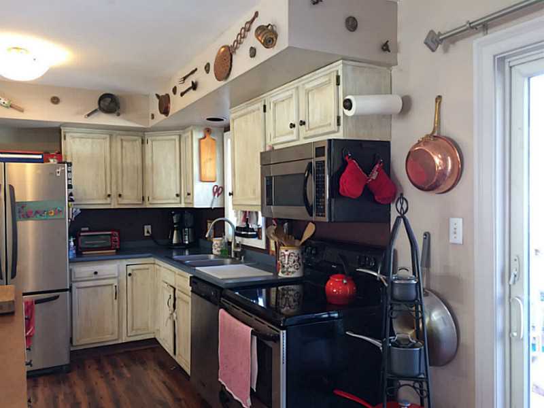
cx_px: 272
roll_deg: +0.5
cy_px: 204
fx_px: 456
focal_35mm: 29
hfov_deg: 61.7
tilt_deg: -1.4
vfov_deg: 48.2
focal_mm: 4.15
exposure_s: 1/30
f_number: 2.2
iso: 80
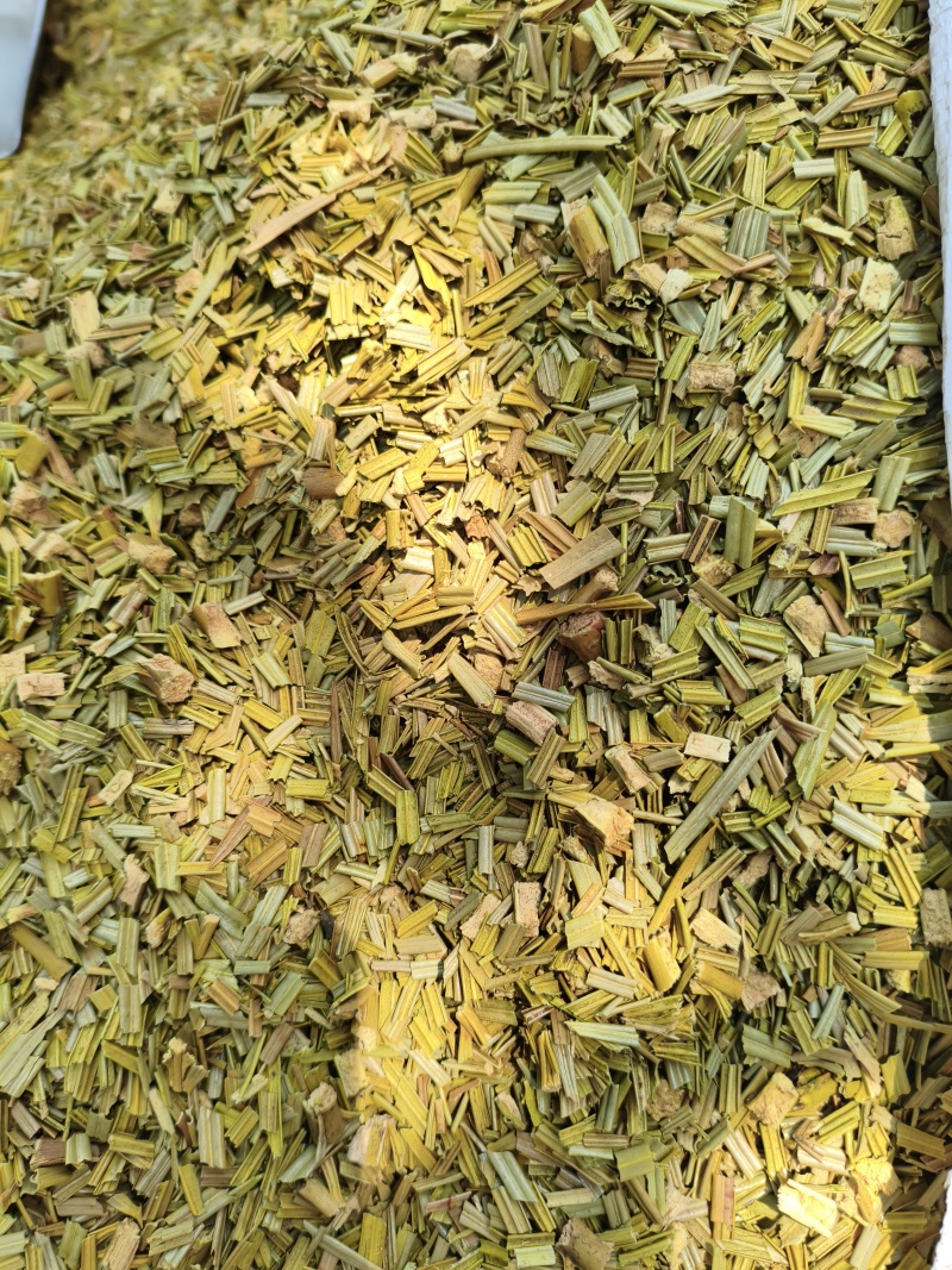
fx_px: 954
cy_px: 635
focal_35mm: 26
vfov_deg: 67.3
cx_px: 476
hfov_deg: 53.1
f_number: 1.5
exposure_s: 1/669
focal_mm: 4.94
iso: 80
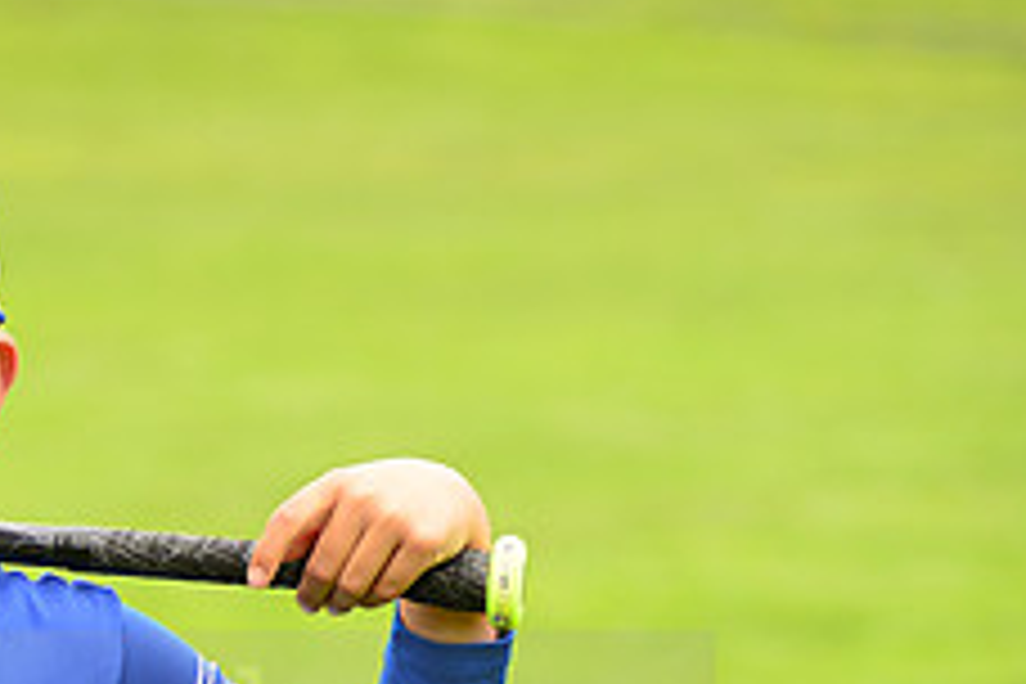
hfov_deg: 6.4
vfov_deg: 4.3
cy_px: 691
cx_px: -158
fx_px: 9062
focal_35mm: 318
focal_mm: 125
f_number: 5
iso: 160
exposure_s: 1/250
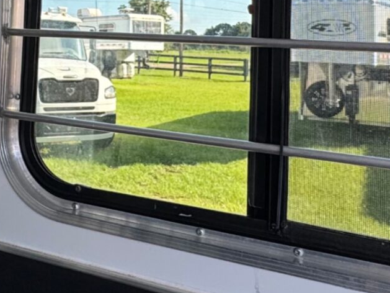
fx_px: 642
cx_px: 51
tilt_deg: +4.2
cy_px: -8
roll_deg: -1.4
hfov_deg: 32.4
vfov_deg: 24.4
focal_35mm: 57
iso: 40
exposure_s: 1/228
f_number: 2.2
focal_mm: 2.22
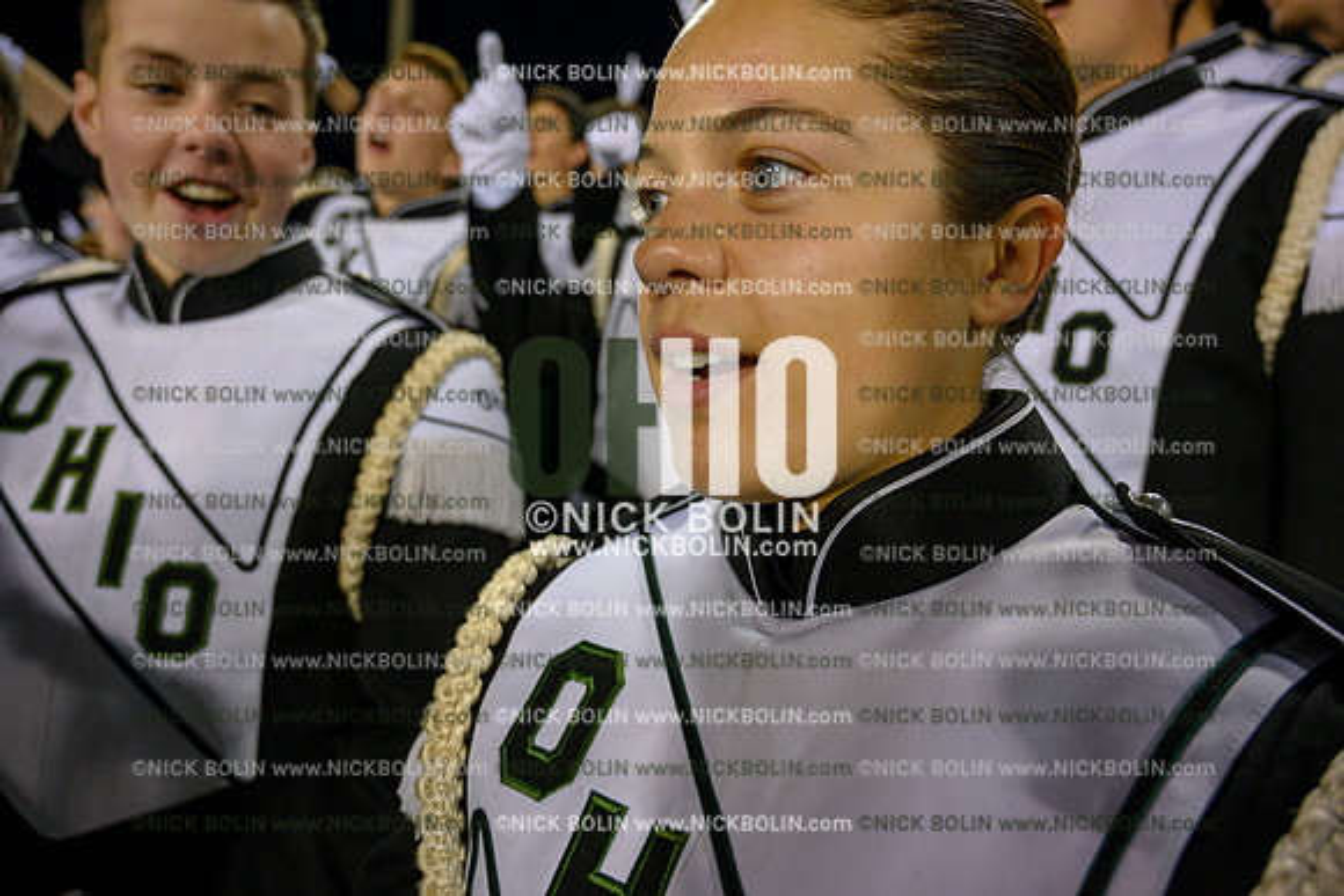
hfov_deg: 73.7
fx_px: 896
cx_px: 672
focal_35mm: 24
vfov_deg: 53.2
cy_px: 448
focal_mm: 24
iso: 2000
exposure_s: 1/250
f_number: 4
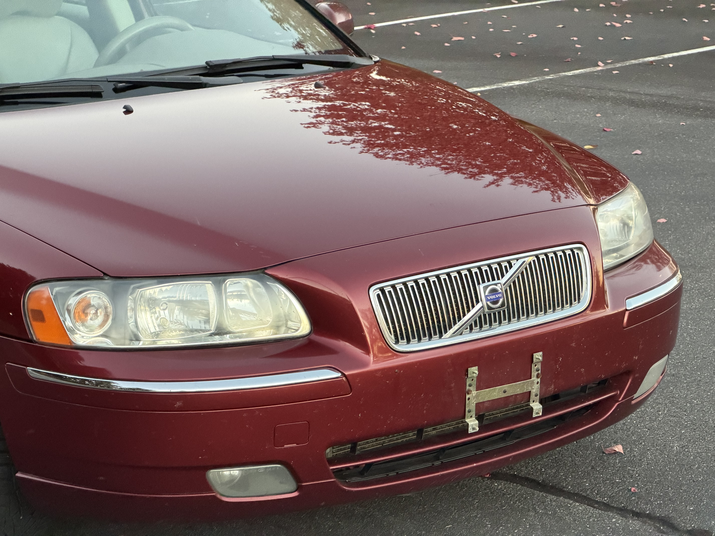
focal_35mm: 100
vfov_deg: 14.8
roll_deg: +2.4
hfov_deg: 19.6
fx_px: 2066
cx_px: 358
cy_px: 268
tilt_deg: -14.2
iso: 640
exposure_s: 1/78
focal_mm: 16.89
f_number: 2.8
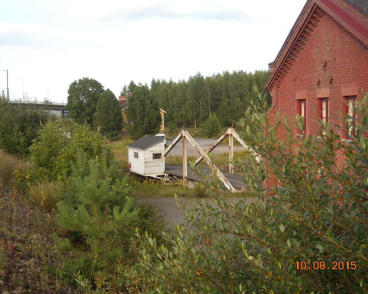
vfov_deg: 29.1
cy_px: 148
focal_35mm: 52
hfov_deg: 36.0
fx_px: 566
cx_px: 174
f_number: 3.2
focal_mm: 7.92
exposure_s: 1/239
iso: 64
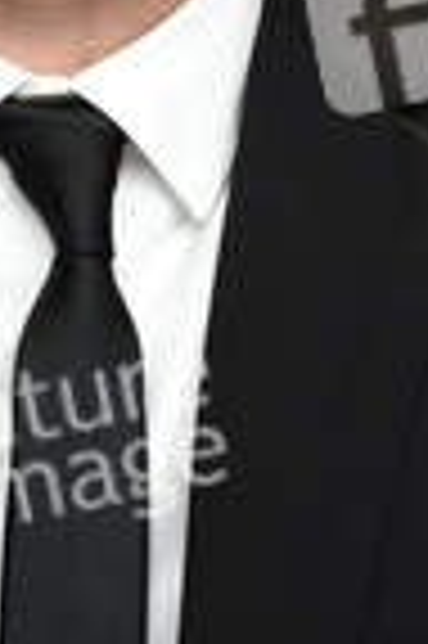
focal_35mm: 460
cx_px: 126
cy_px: -216
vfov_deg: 4.5
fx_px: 8223
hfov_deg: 3.0
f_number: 3.2
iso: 640
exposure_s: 1/250
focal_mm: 110
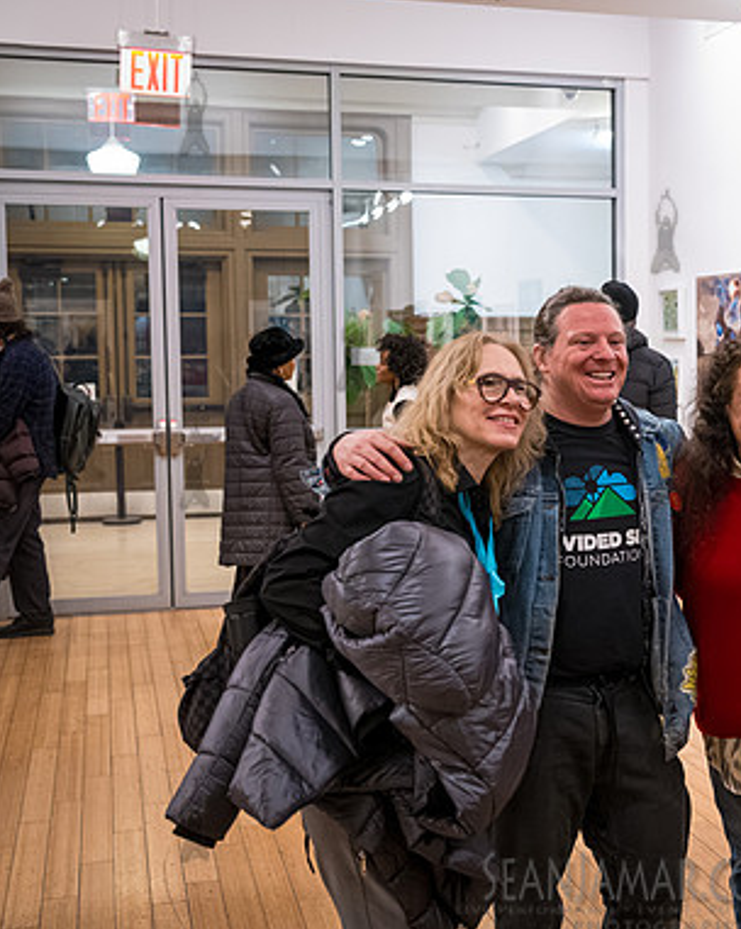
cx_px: 639
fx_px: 1455
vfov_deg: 35.4
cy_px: 465
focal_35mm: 53
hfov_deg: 27.7
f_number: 3.5
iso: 8000
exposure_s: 1/320
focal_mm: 35
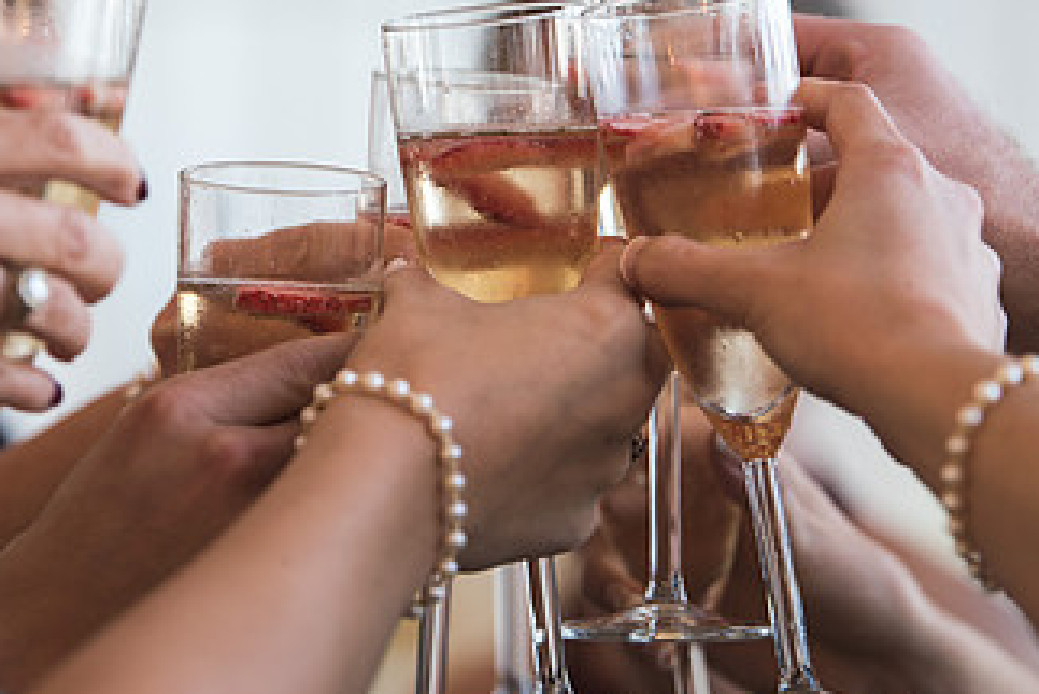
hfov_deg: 6.9
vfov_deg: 4.6
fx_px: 8575
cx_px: 390
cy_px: 231
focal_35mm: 297
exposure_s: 1/200
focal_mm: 165
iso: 200
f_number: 2.8
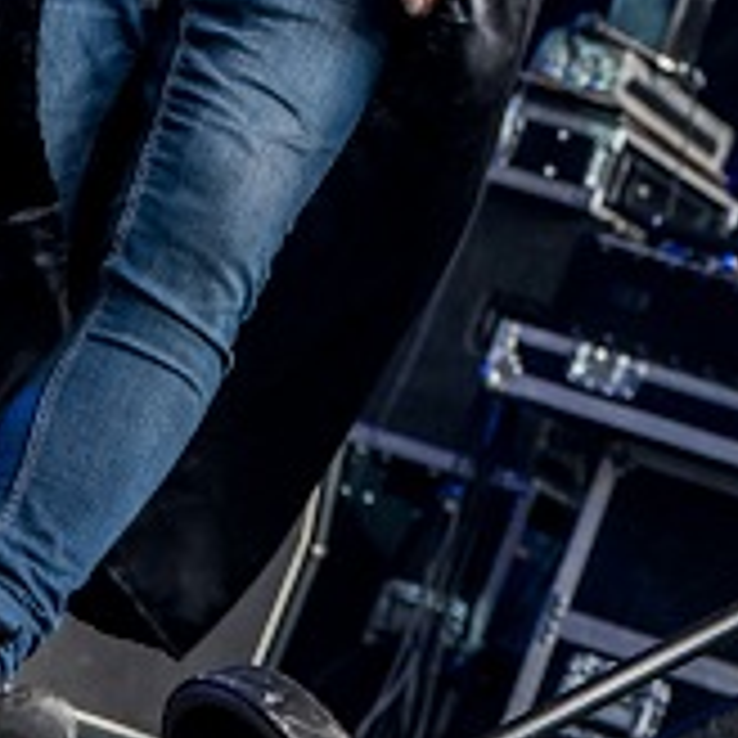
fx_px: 5572
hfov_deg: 7.4
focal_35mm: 231
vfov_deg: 7.5
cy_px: -259
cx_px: 1148
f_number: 5.6
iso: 500
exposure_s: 1/125
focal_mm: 62
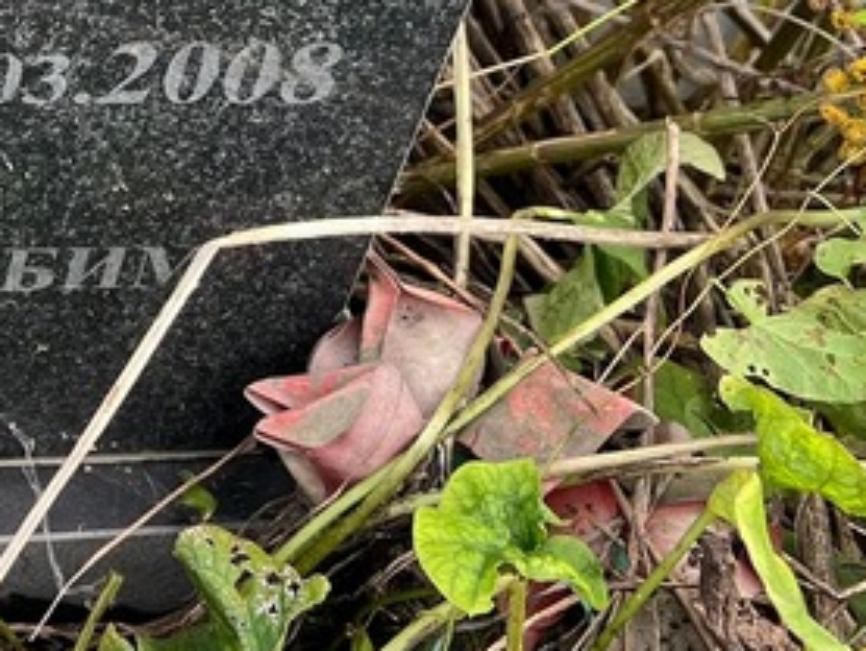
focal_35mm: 75
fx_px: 1877
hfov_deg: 24.0
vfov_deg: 18.1
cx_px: -122
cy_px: -247
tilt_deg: -35.9
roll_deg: -8.6
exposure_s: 1/165
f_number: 1.5
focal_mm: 5.7
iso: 40
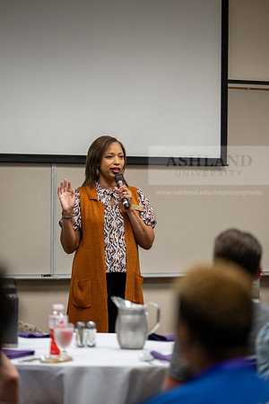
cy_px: 202
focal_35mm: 165
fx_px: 1849
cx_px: 134
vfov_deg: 12.5
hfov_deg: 8.3
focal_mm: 165
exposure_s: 1/200
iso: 1600
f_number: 2.8
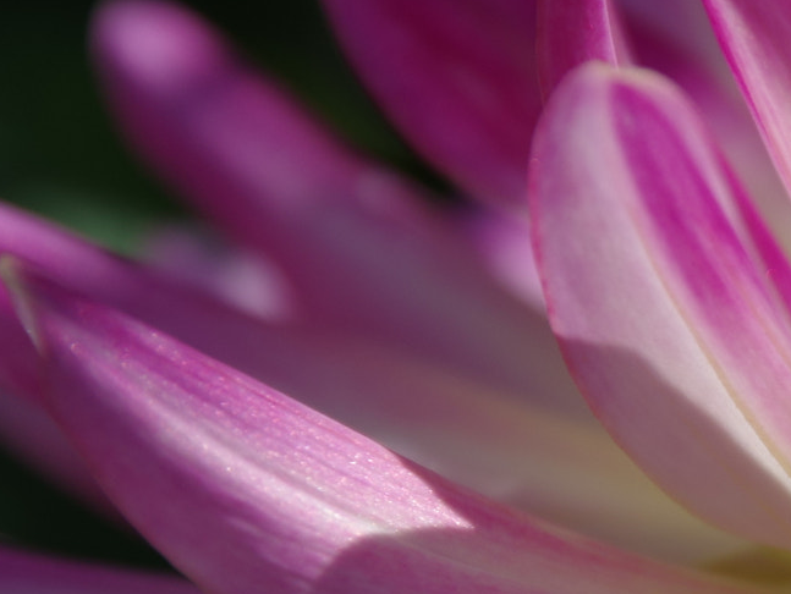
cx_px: 1176
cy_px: 563
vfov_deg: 3.9
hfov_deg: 5.1
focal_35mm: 386
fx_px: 8825
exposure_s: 1/800
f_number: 8
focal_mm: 85
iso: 200
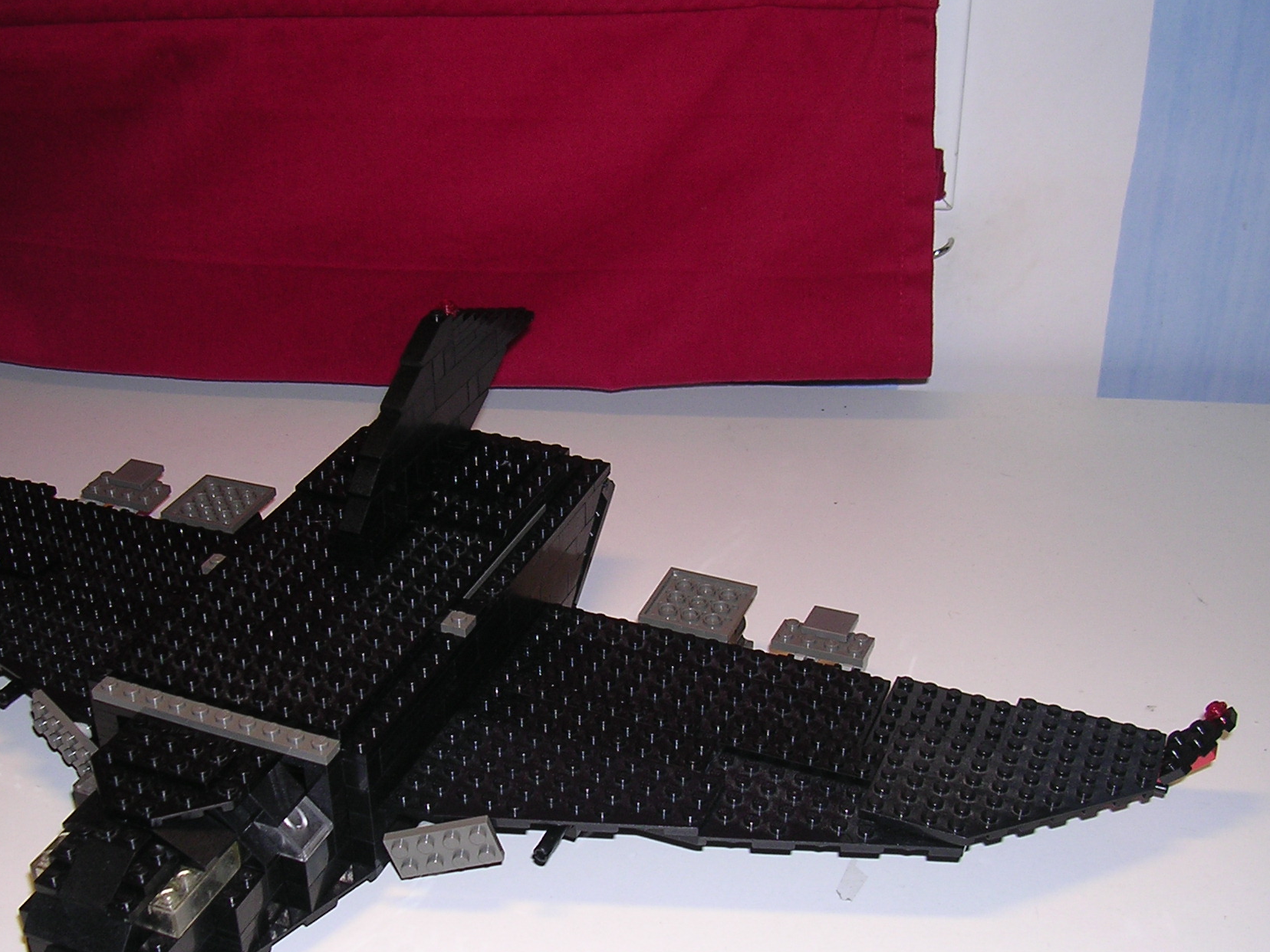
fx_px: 1724
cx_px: 570
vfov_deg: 30.8
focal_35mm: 47
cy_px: 573
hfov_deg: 40.4
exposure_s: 1/60.1
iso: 100
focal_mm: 5.8
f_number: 2.8
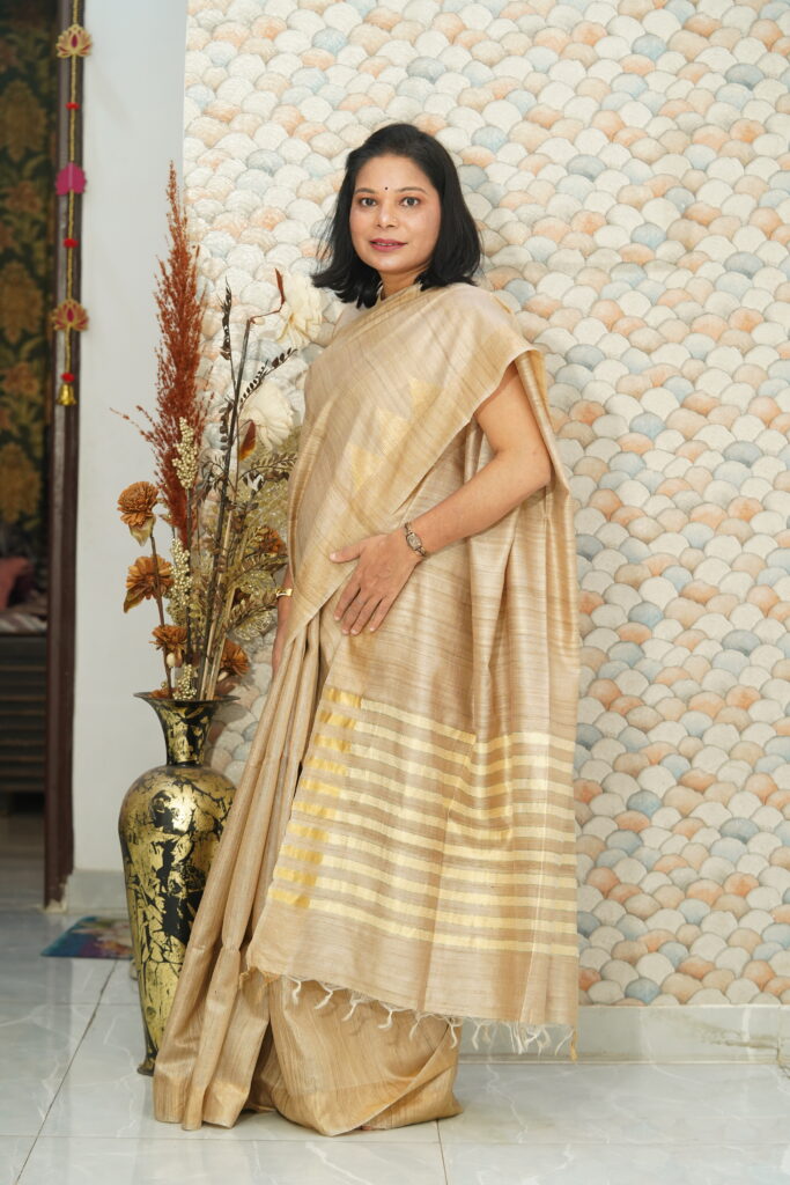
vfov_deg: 22.6
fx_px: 2961
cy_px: 592
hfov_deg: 15.2
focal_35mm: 90
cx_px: 395
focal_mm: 90
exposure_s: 1/100
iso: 1250
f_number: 5
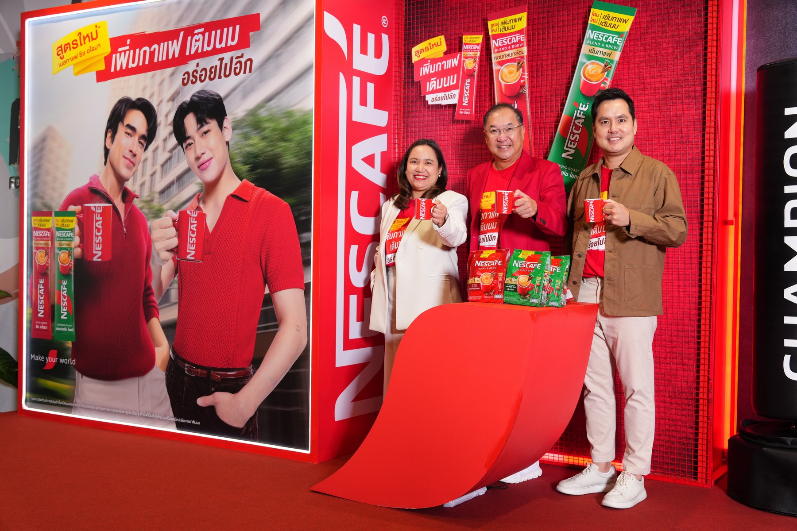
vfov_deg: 31.9
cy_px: 266
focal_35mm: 42
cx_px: 398
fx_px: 930
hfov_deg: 46.4
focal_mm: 42
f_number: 5
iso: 1600
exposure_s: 1/200
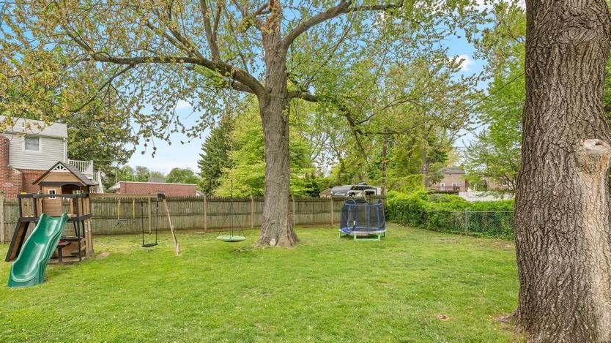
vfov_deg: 60.6
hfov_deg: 92.6
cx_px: 288
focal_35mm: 18
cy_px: 204
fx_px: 292
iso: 250
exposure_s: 1/250
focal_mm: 14
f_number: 8
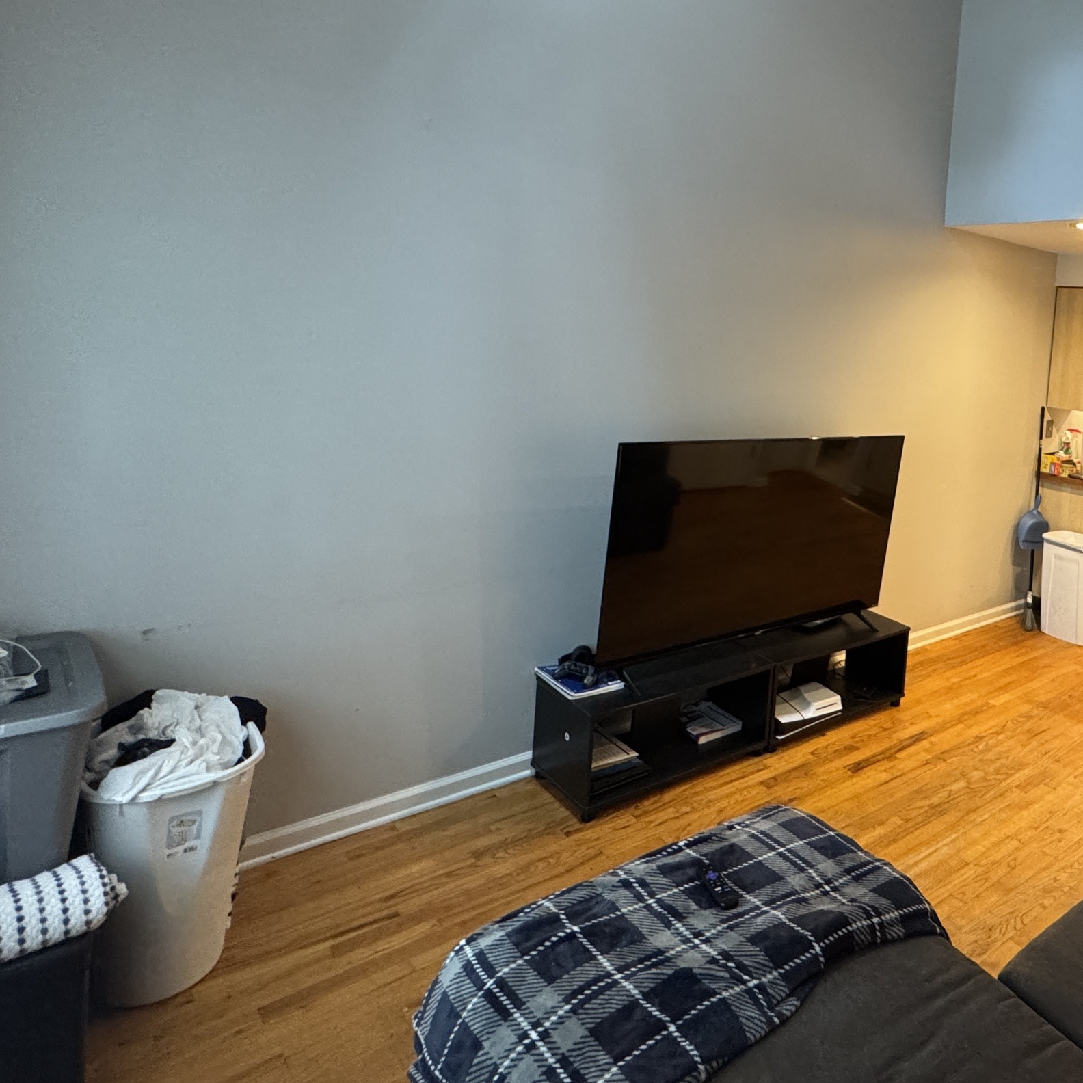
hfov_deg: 60.3
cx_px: 851
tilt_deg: -2.9
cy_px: 375
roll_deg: -4.3
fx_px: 850
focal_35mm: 24
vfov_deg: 63.6
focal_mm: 2.22
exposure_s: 1/60
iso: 500
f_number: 2.2
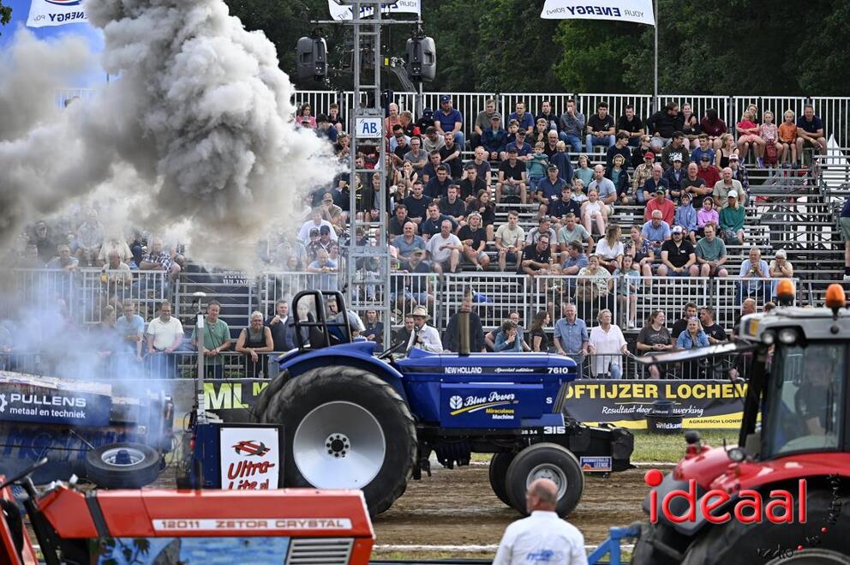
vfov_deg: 8.1
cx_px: 425
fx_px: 4009
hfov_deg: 12.1
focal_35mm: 170
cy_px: 282
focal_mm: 170
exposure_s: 1/400
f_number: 4.8
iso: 320
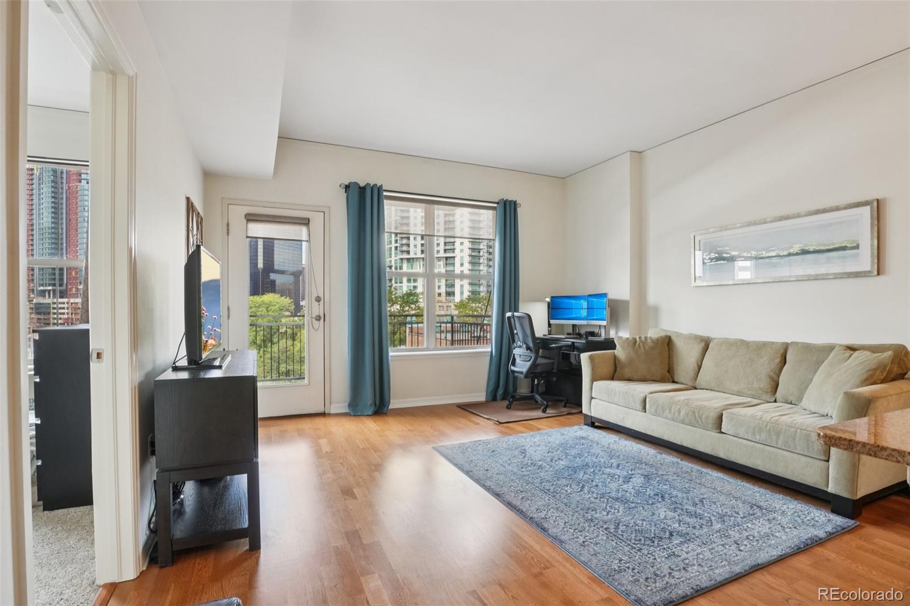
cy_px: 303
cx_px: 455
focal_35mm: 16
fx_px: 417
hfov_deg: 95.0
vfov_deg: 72.0
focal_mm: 11
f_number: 8
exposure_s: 1/30
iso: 320
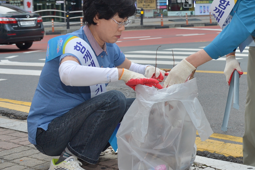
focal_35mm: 73
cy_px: 36
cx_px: 212
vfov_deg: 18.5
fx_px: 517
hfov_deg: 27.1
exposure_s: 1/250
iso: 400
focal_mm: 38
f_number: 5.6
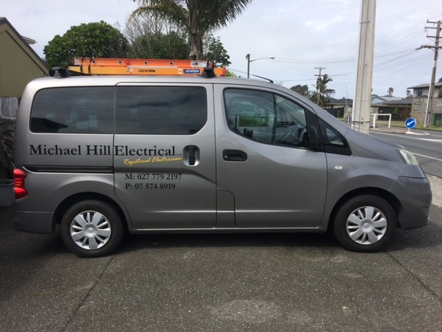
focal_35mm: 29
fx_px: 370
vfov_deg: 48.2
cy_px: 166
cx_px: 221
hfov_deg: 61.7
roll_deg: -2.5
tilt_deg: -10.8
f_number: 2.2
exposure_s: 1/2053
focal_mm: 4.15
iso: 32
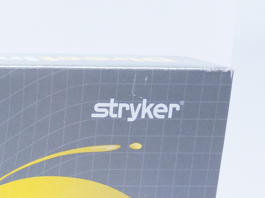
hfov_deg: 18.1
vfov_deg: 15.1
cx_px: -156
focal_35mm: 94
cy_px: 245
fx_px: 719
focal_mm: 20
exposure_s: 1/160
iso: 1600
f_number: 3.5
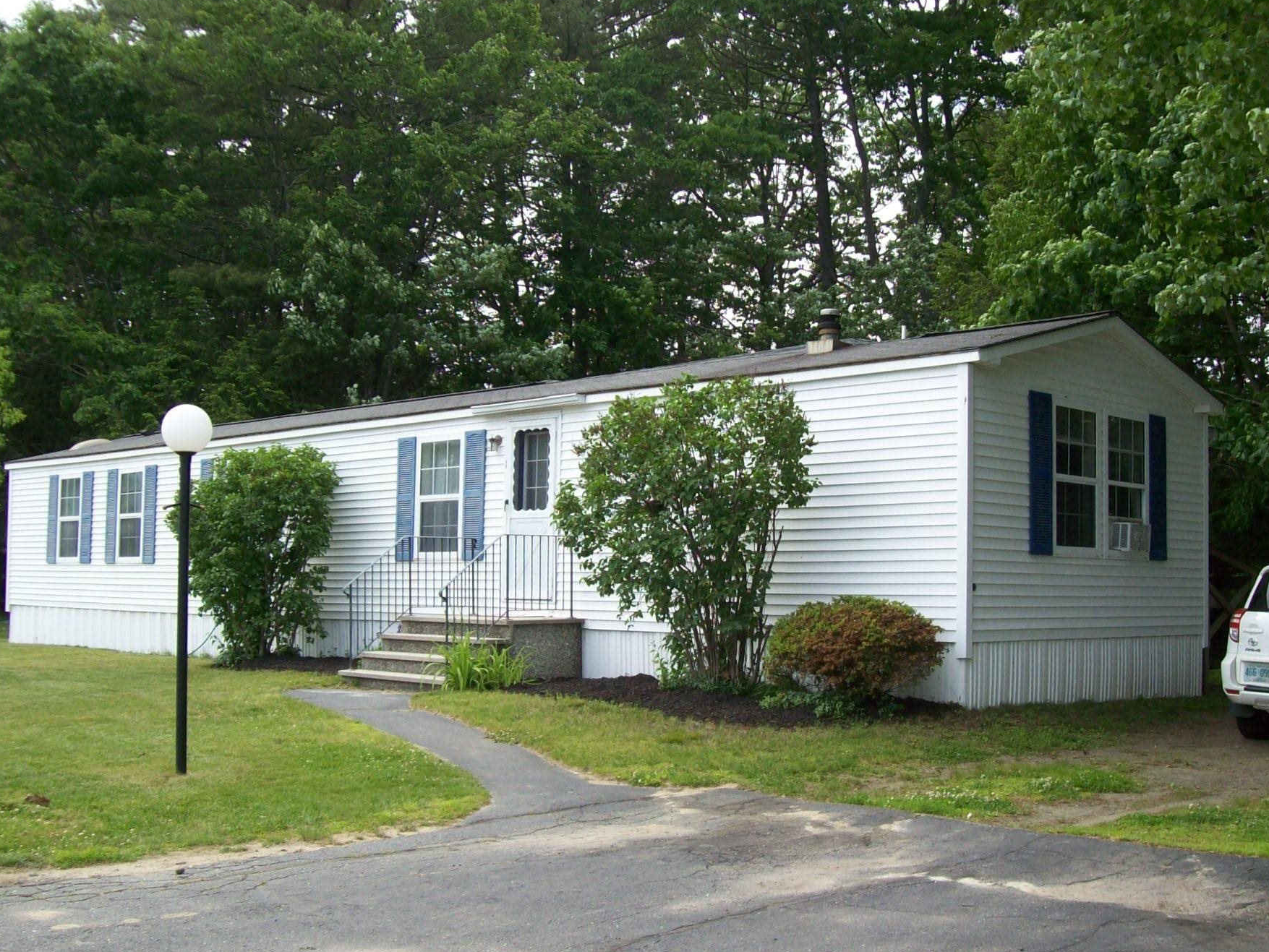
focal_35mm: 42
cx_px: 704
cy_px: 515
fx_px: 1540
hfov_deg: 44.7
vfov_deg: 34.3
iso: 80
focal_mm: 6
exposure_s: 1/480
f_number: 2.7
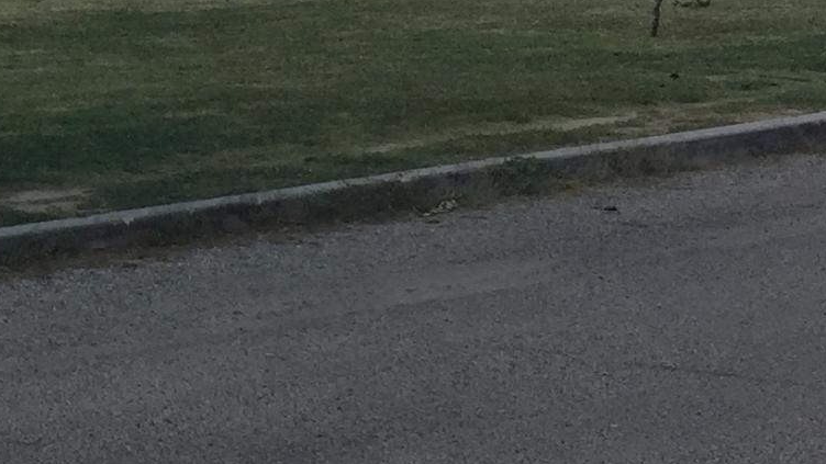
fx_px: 2760
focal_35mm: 126
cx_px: -247
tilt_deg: +0.8
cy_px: -177
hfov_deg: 16.1
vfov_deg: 9.4
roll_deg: +1.0
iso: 32
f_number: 2.2
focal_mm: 4.15
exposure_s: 1/2198
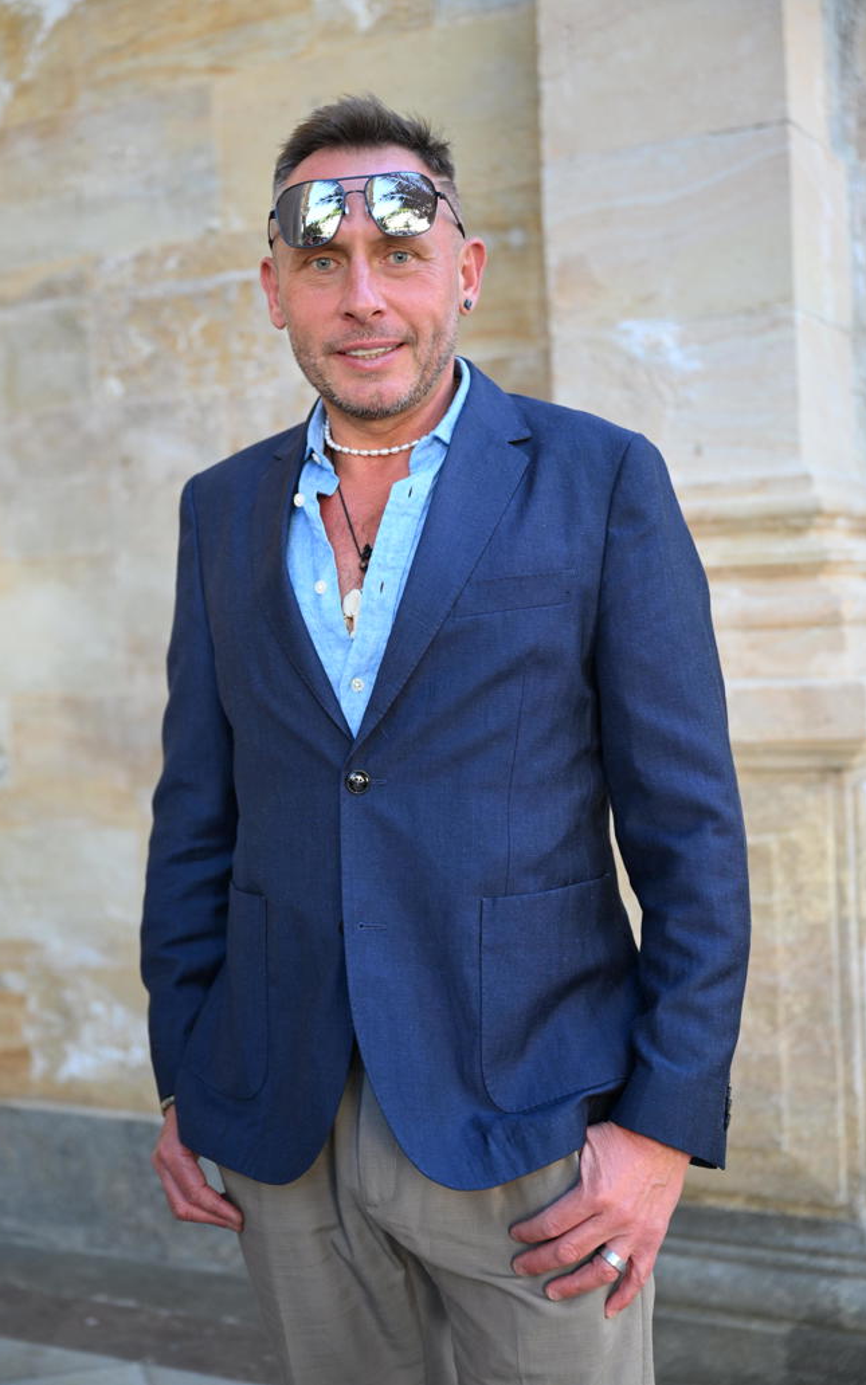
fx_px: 1775
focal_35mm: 47
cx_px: 420
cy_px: 693
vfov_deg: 42.6
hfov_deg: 27.4
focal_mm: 46
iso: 1250
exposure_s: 1/640
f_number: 2.8
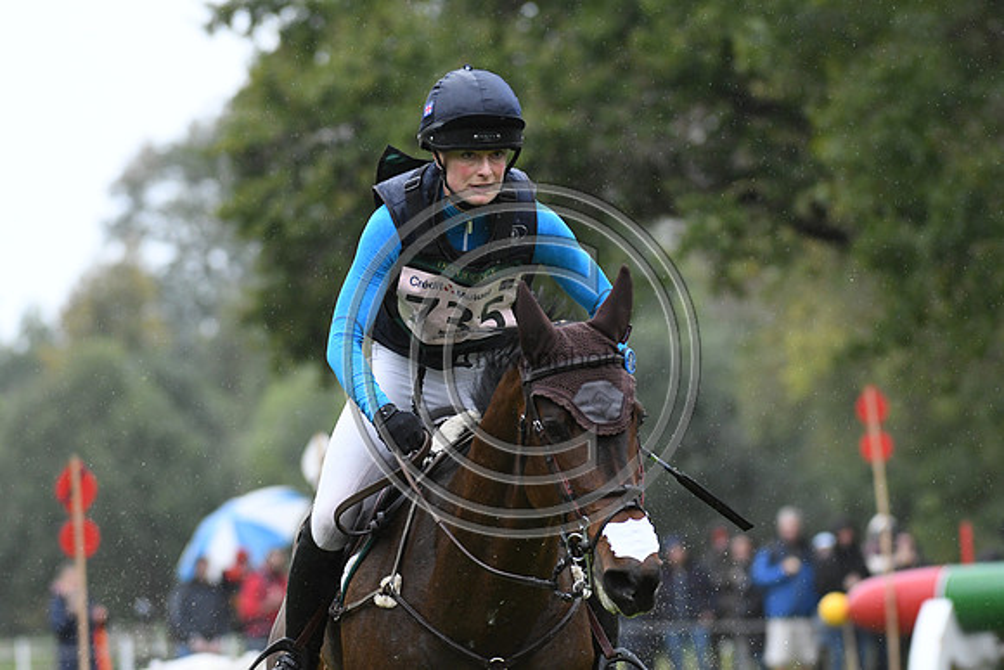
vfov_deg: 4.6
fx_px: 8368
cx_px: 502
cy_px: 335
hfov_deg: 6.9
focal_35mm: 300
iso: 1800
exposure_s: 1/1250
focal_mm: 200
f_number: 4.5
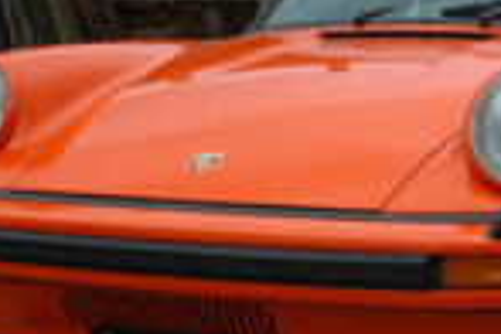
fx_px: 1364
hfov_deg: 20.4
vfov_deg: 14.0
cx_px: 446
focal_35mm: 98
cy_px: 198
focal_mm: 24
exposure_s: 1/80
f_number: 8
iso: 400
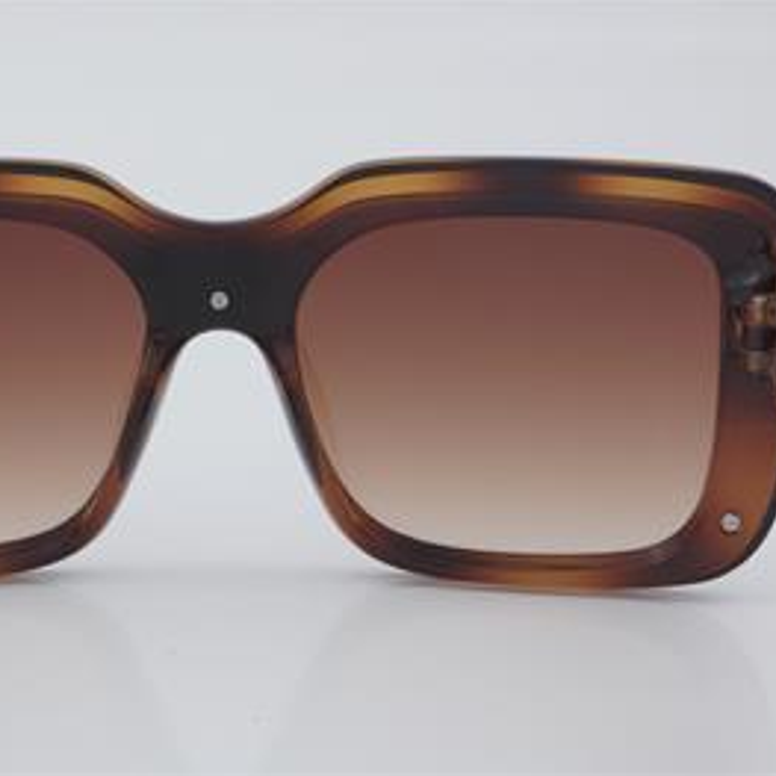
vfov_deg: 16.3
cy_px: 387
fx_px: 2705
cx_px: 224
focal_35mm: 107
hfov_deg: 16.3
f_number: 32
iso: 100
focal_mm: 55
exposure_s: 1/4
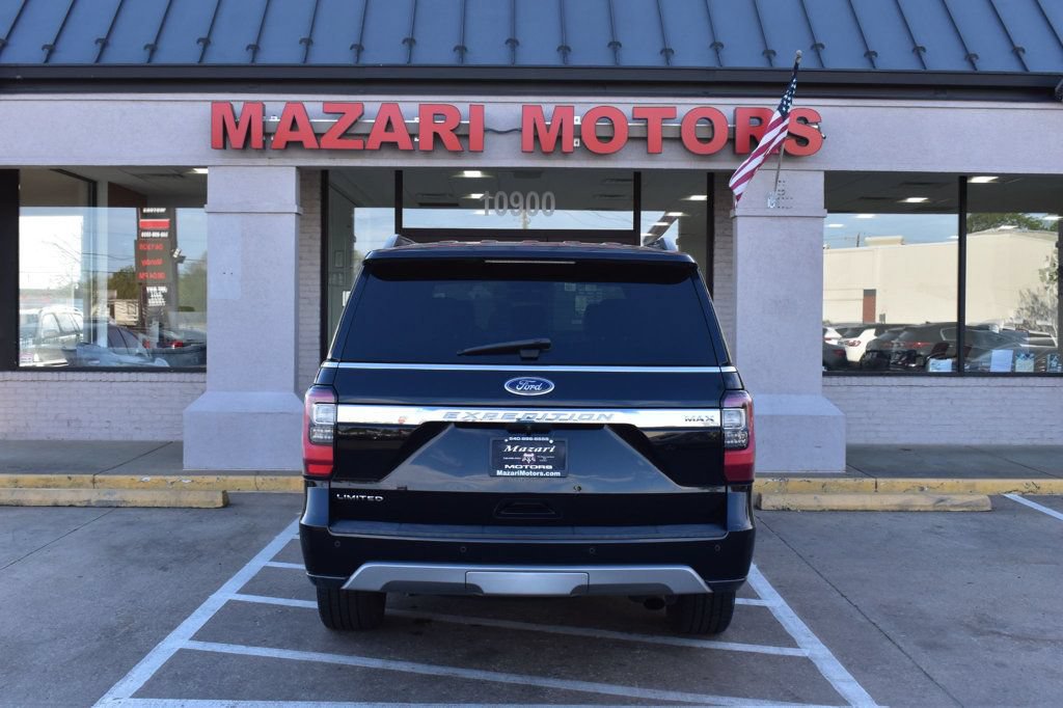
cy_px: 354
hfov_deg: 47.9
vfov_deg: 33.0
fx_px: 1195
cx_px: 532
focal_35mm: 40
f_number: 9
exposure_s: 1/160
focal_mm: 27
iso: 400
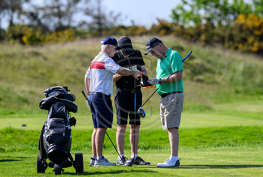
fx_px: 3223
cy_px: 81
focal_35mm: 439
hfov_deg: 4.7
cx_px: 145
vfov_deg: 3.2
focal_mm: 400
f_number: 5
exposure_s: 1/2500
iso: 500
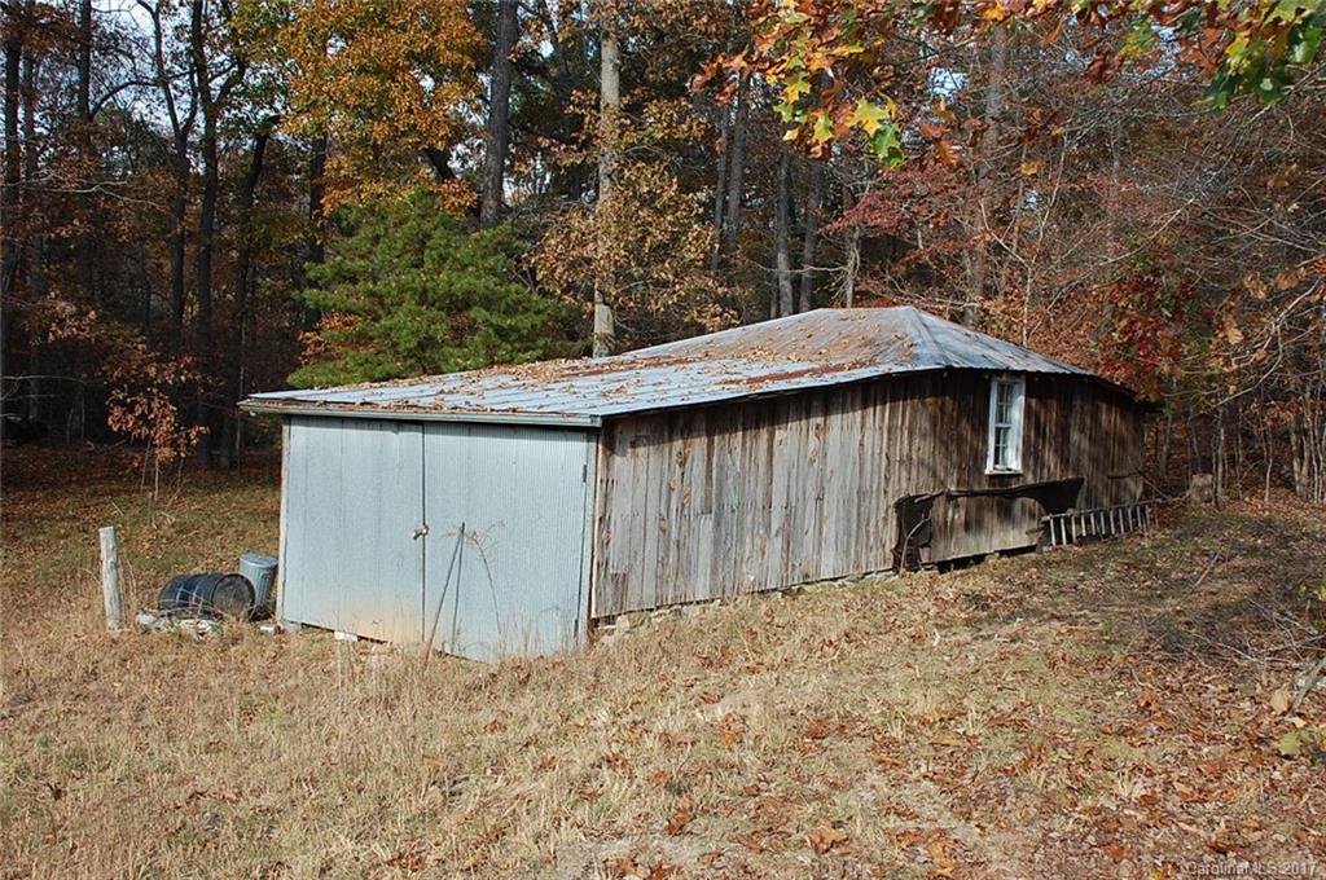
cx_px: 663
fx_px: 1324
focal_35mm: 36
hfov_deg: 53.2
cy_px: 440
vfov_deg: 36.8
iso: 200
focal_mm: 24
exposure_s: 1/160
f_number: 6.3
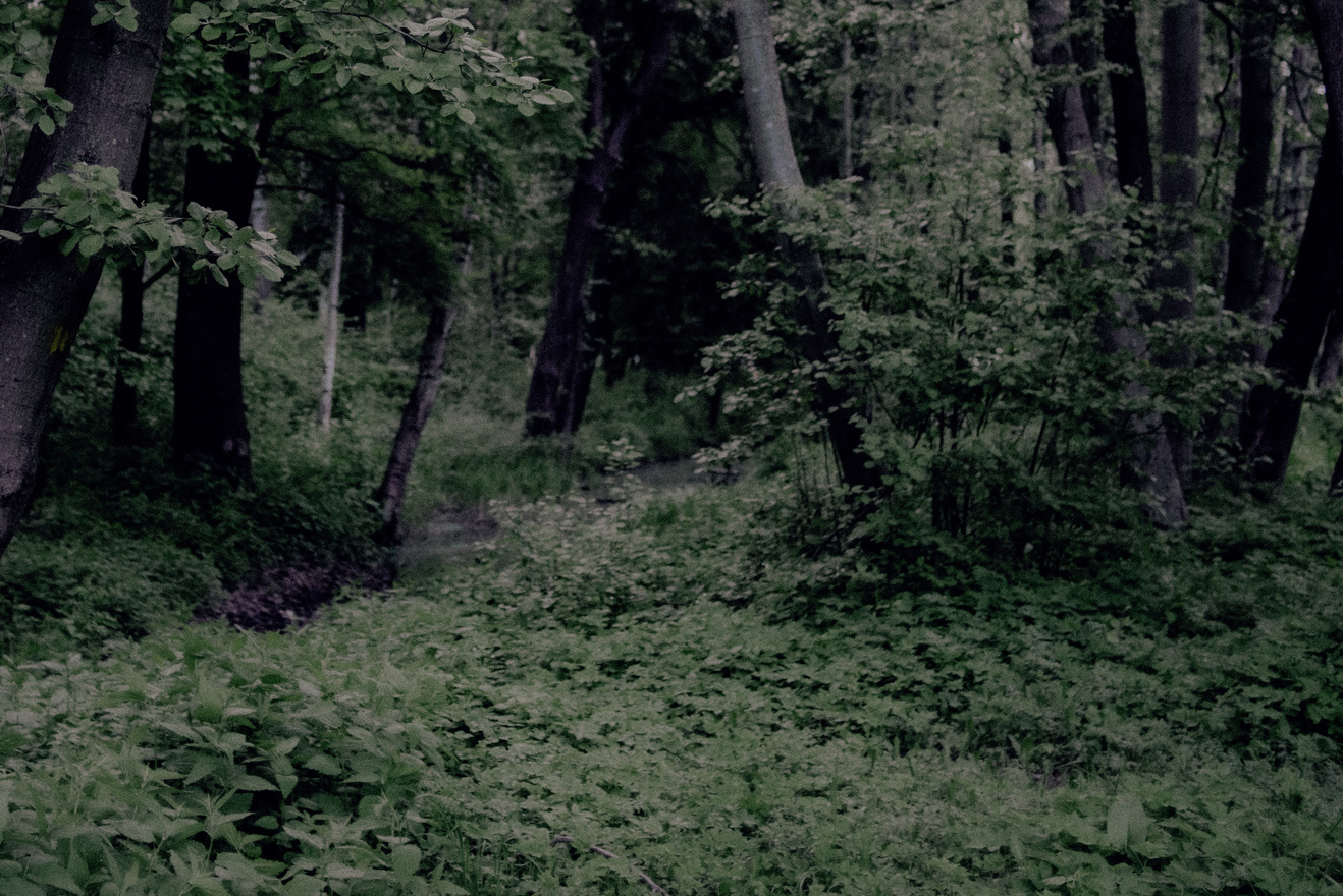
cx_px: 433
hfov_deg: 29.4
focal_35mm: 68
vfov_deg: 19.6
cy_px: 62
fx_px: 2538
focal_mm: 35
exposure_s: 1/800
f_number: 2.5
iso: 1000
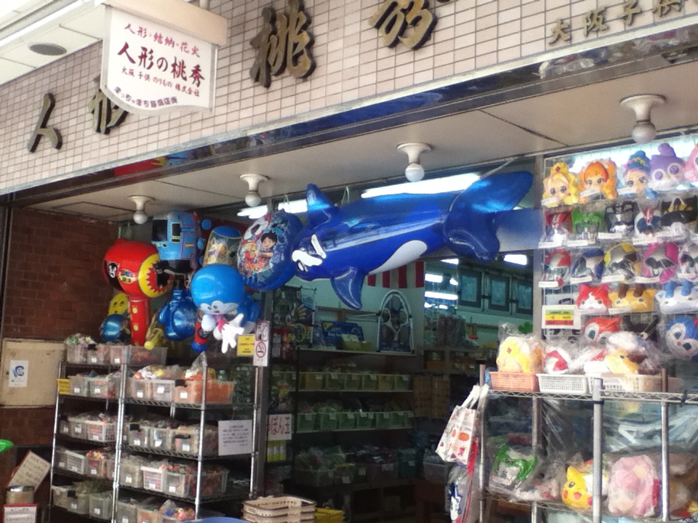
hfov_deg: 56.8
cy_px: 262
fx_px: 645
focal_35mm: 32
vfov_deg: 44.2
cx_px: 349
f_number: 2.4
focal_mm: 3.85
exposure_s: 1/218
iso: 80
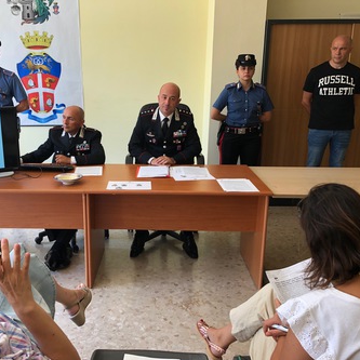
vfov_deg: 48.4
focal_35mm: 34
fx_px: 400
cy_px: 183
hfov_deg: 48.1
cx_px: 142
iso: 64
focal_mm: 3.99
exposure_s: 1/120
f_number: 1.8
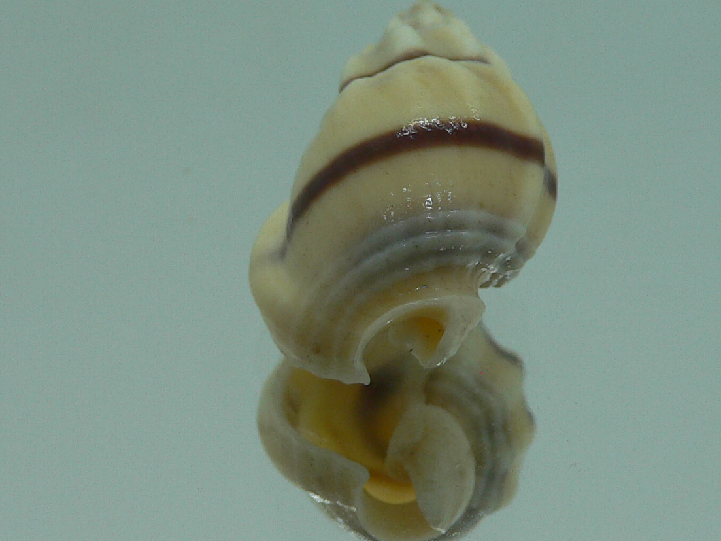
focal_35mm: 64
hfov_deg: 30.2
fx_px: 1333
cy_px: 275
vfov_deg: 22.9
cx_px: 407
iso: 80
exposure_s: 1/60
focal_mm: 4.6
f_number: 2.8
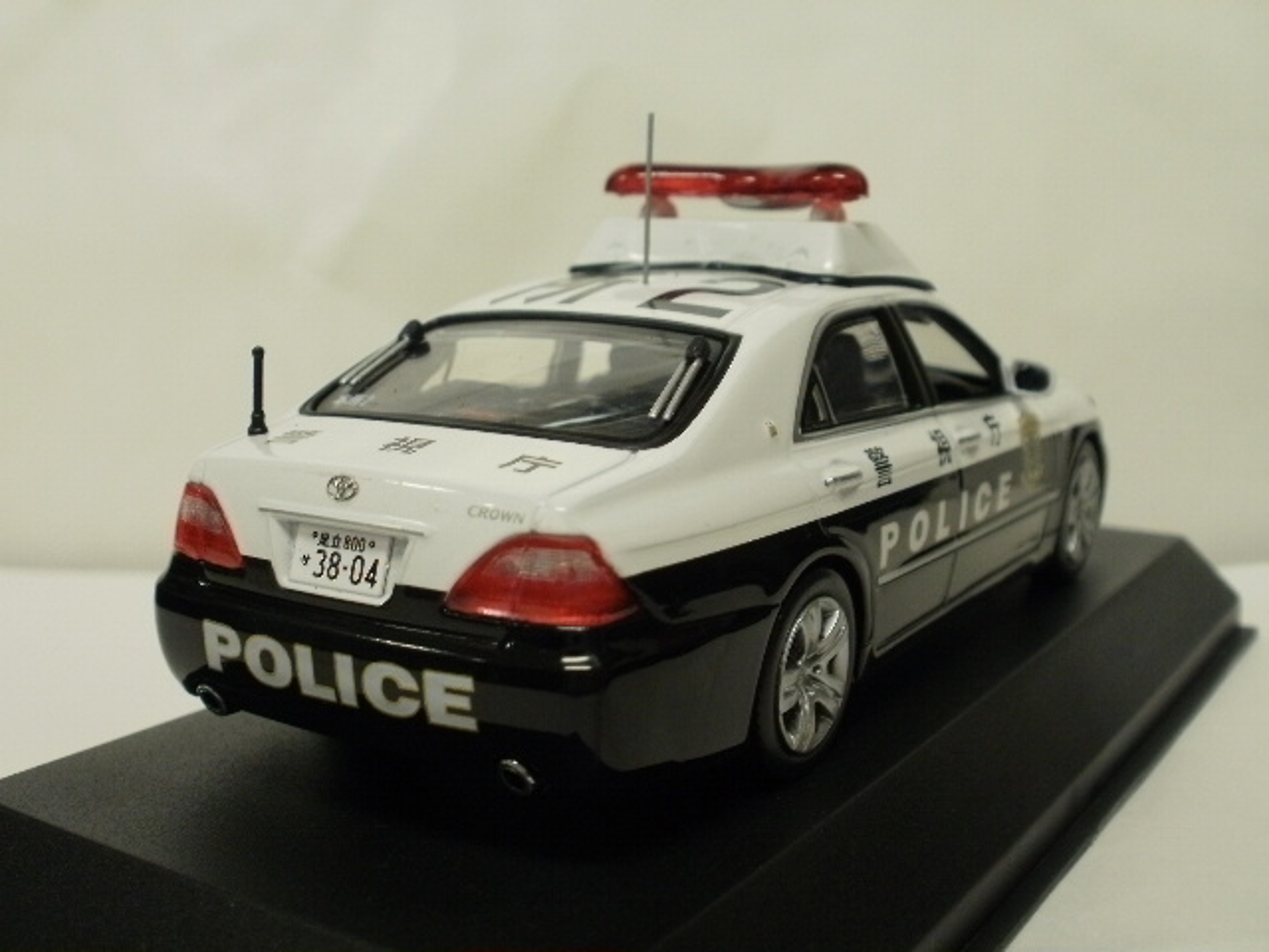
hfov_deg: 42.9
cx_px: 634
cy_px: 476
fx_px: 1613
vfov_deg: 32.9
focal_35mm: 44
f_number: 4
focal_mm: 7.7
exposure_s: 1/10
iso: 125
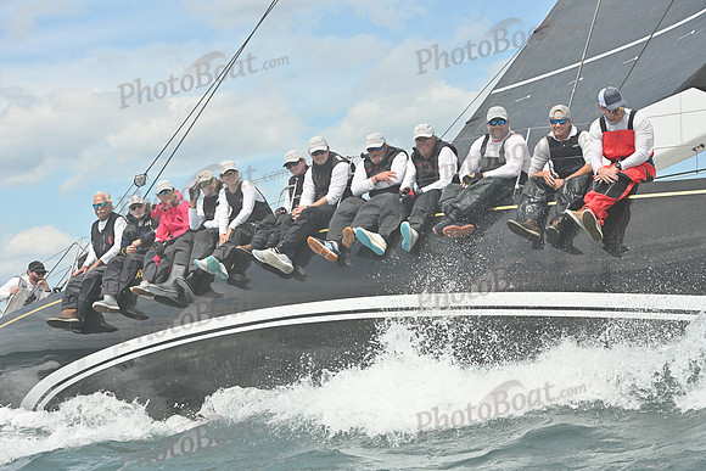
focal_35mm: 102
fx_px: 2001
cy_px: 236
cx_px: 353
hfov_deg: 20.0
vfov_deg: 13.4
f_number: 10
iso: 320
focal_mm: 102
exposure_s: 1/1250
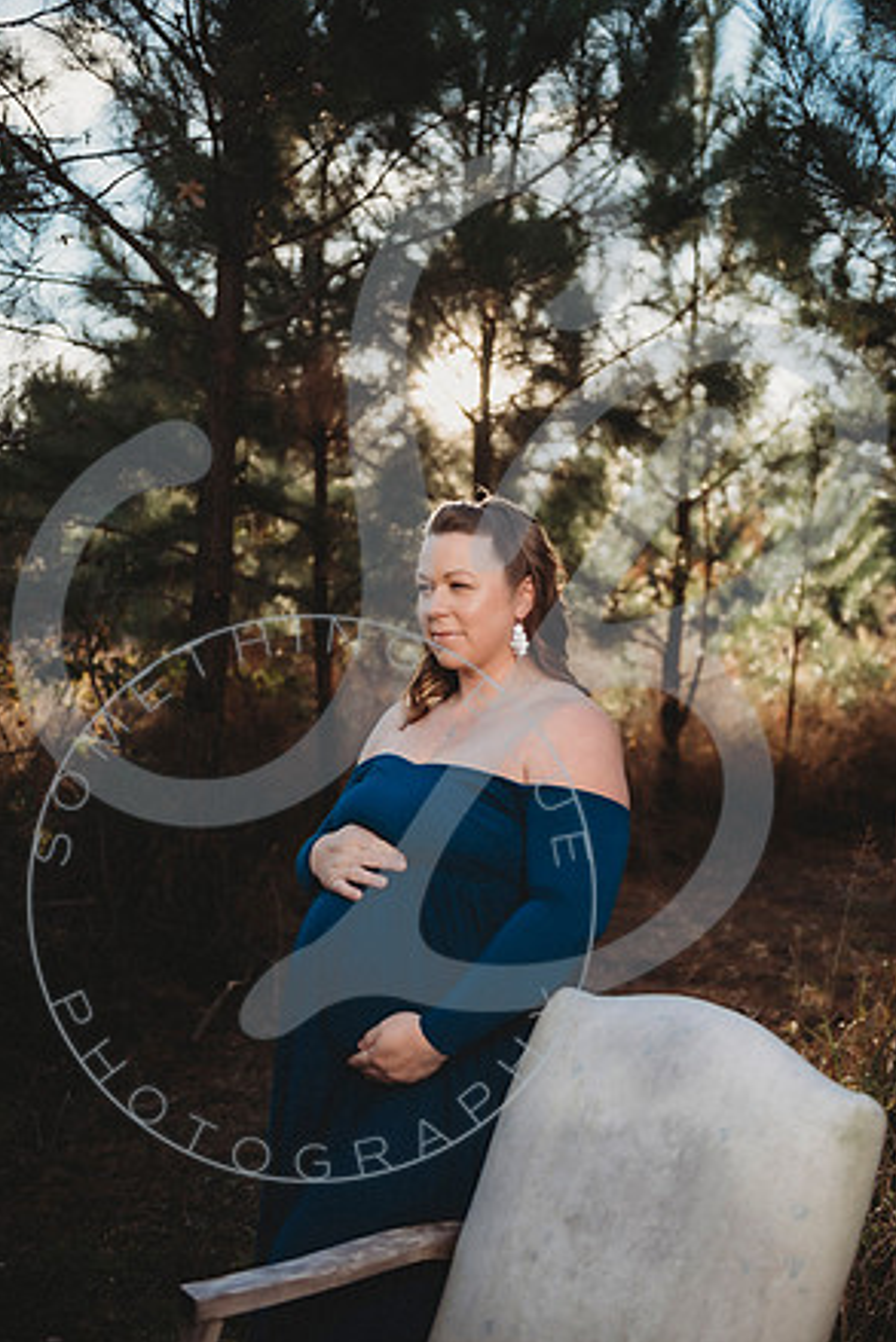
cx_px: 450
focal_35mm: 41
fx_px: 1529
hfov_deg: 32.7
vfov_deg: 47.4
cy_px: 666
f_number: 2.8
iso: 100
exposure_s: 1/400
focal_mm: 40
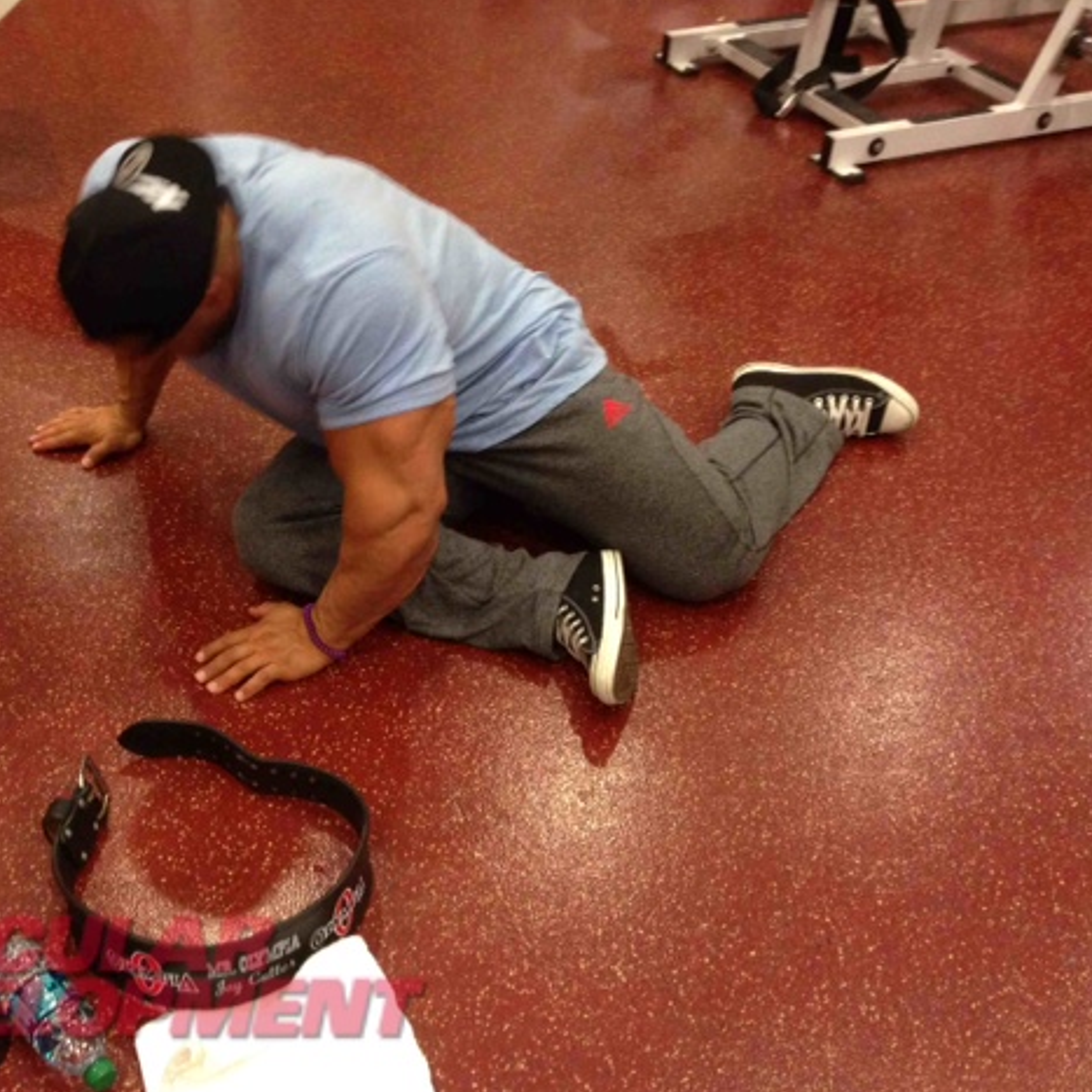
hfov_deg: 41.5
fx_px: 1428
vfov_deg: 41.9
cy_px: 542
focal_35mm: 40
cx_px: 402
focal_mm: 4.13
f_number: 2.4
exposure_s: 1/20
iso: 320
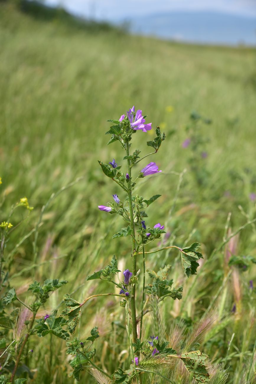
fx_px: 746
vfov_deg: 28.8
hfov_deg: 19.5
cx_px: 128
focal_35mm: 70
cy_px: 192
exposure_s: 1/400
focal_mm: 70
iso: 200
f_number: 8
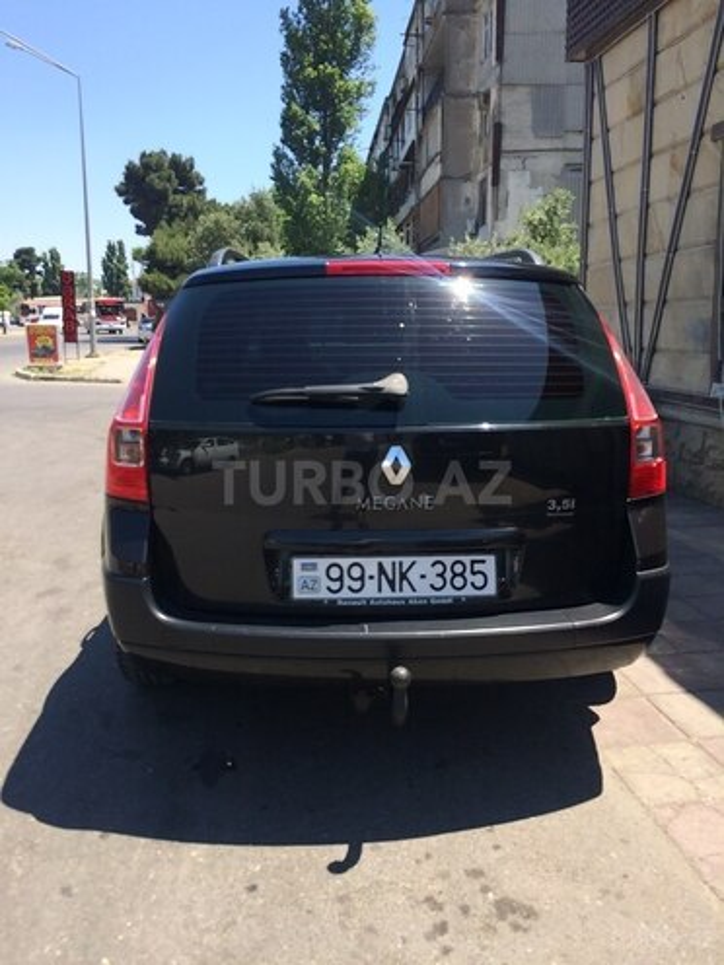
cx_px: 362
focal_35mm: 29
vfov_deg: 61.7
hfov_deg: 48.2
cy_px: 482
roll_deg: +2.3
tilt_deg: -15.8
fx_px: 809
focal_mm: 4.15
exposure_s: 1/993
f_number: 2.2
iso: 32
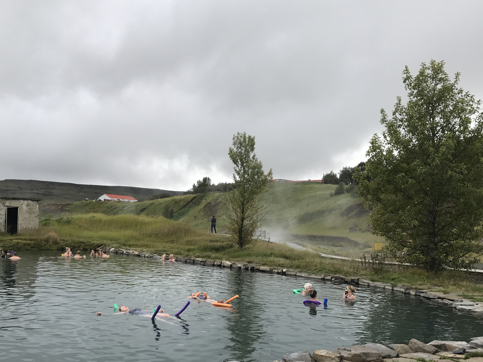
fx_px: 516
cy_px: 218
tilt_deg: +1.1
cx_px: 219
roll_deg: -1.1
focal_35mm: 37
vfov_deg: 38.5
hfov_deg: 50.1
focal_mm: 3.99
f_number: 1.8
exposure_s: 1/538
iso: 20
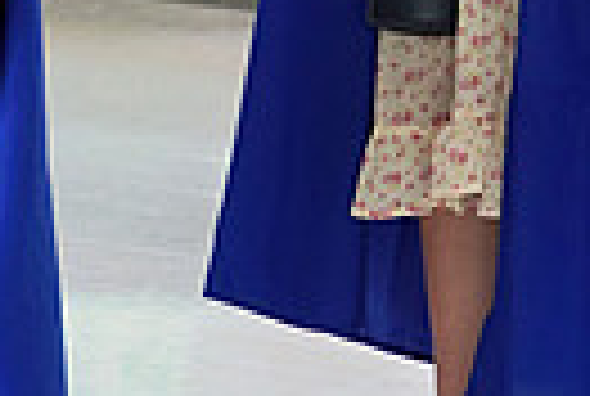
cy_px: -495
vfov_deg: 3.8
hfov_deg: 5.8
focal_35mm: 355
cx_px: 518
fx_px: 5827
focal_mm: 69
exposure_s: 1/100
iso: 800
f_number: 7.1
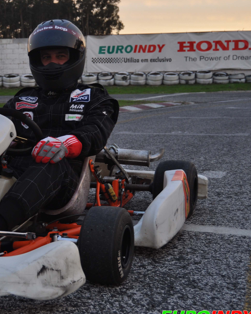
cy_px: 160
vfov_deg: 29.1
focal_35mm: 65
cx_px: 2
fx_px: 604
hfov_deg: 22.6
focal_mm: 28
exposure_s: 1/80
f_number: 4.5
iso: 400
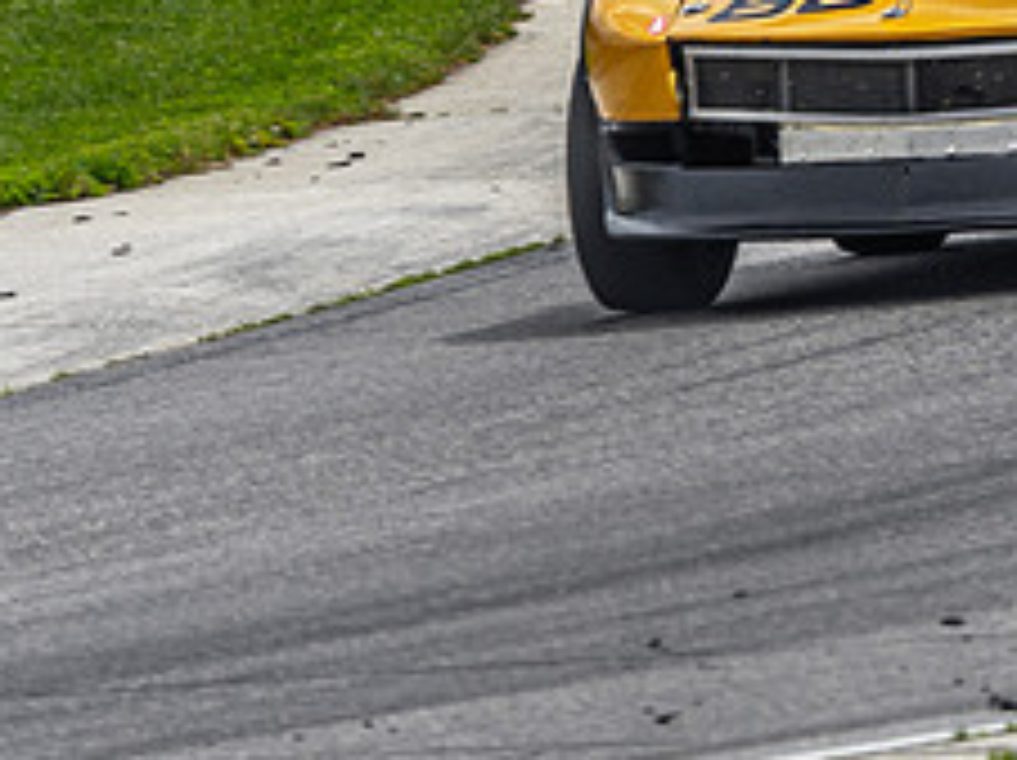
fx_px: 45314
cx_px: 418
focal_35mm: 1544
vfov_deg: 1.0
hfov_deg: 1.3
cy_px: -47
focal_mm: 300
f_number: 8
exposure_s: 1/250
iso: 64
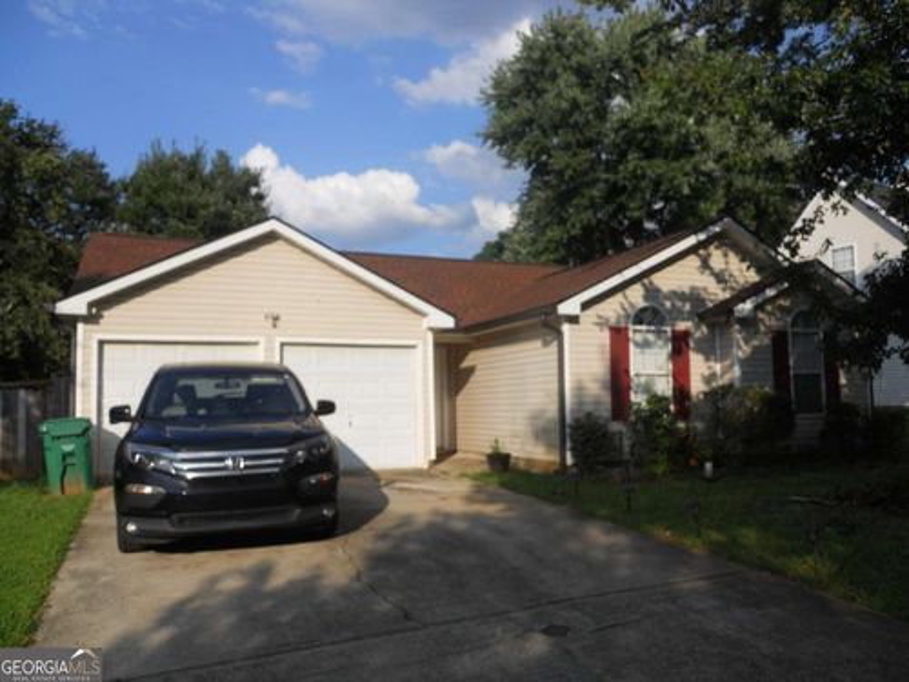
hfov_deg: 63.4
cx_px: 454
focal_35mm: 28
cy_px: 341
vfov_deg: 49.7
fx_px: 735
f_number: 5.4
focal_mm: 5
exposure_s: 1/400
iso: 80
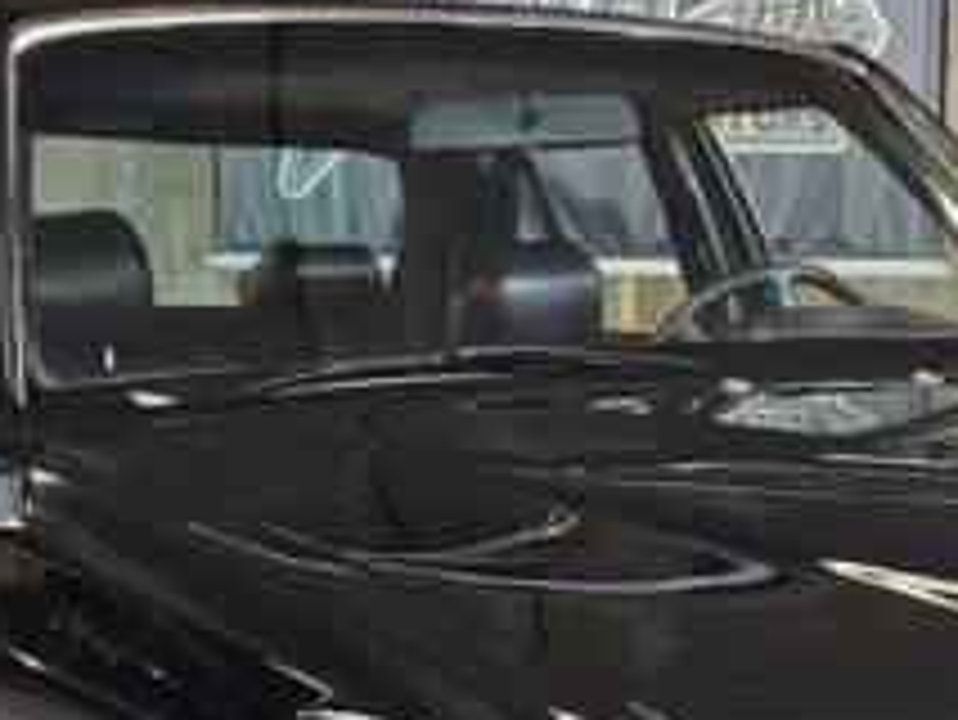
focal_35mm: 83
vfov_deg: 16.5
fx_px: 2298
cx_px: 765
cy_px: 1026
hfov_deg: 23.2
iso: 800
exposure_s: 1/120
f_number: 1.8
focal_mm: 5.4
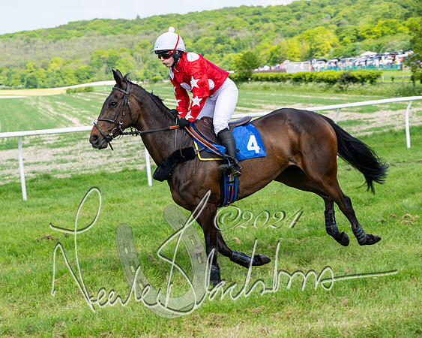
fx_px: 985
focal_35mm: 79
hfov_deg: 24.1
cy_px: 169
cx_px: 169
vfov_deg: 19.4
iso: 200
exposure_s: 1/800
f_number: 5.6
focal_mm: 70
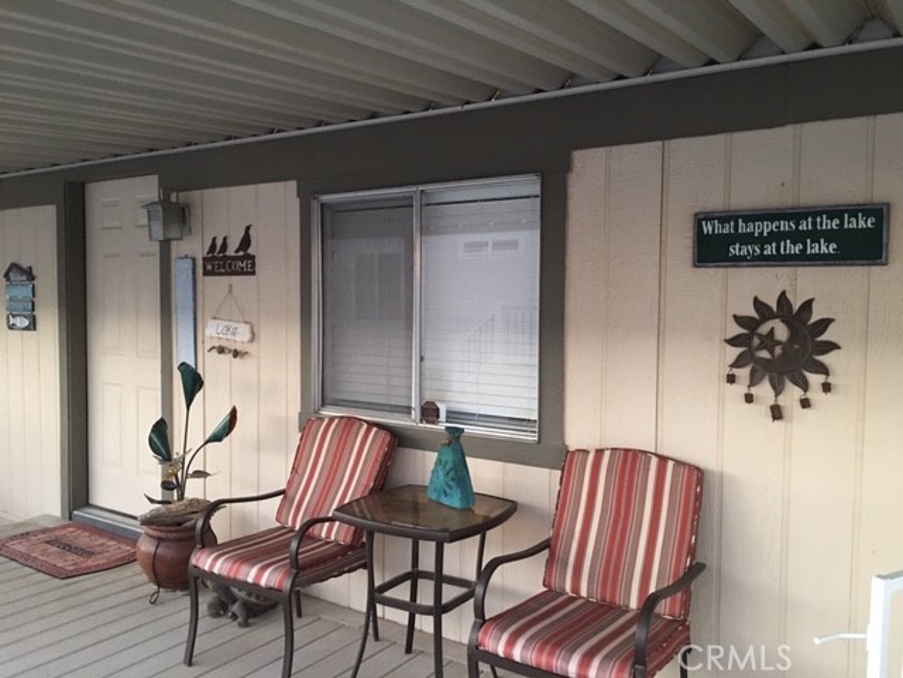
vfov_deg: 48.2
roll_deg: -1.1
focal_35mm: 29
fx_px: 756
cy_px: 339
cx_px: 452
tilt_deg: -2.1
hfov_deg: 61.7
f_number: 2.2
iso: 80
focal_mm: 4.15
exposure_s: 1/15
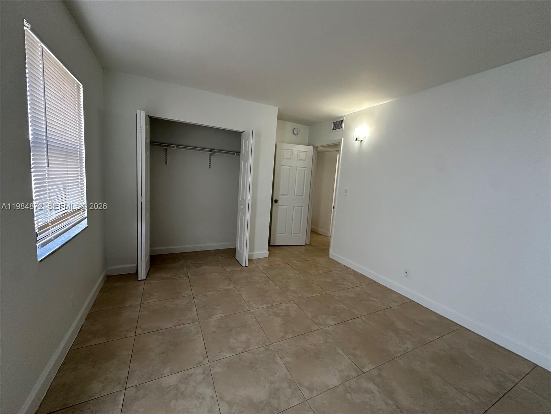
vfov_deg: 85.7
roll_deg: -4.1
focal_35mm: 14
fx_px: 223
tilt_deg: -6.2
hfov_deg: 102.1
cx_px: 276
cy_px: 207
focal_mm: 2.22
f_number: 2.2
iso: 250
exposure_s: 1/120
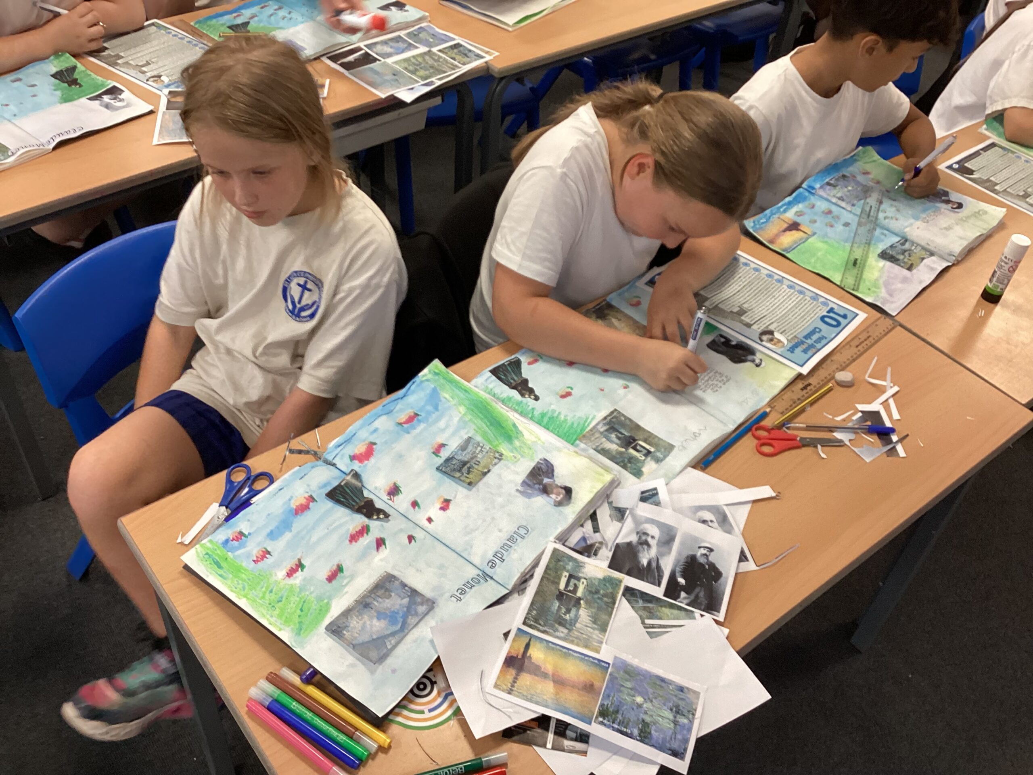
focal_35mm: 31
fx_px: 925
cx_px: 516
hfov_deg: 58.4
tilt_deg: -43.8
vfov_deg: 45.4
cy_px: 388
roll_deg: -6.8
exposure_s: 1/50
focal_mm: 3.3
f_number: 2.4
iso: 125
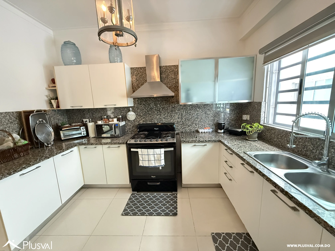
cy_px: 126
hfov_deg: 102.1
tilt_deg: -8.5
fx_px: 135
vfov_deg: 85.7
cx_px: 168
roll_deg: +2.5
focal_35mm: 14
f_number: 2.2
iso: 1000
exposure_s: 1/40
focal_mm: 2.22
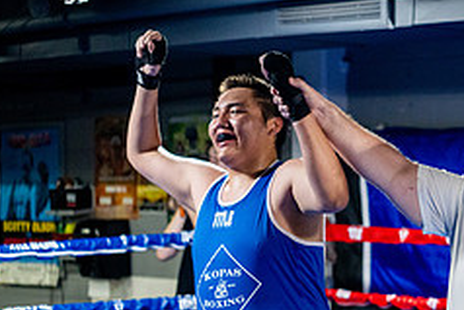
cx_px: 505
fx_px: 1573
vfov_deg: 11.2
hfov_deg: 16.3
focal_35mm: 122
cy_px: 291
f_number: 2
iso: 4000
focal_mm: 50
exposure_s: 1/1000
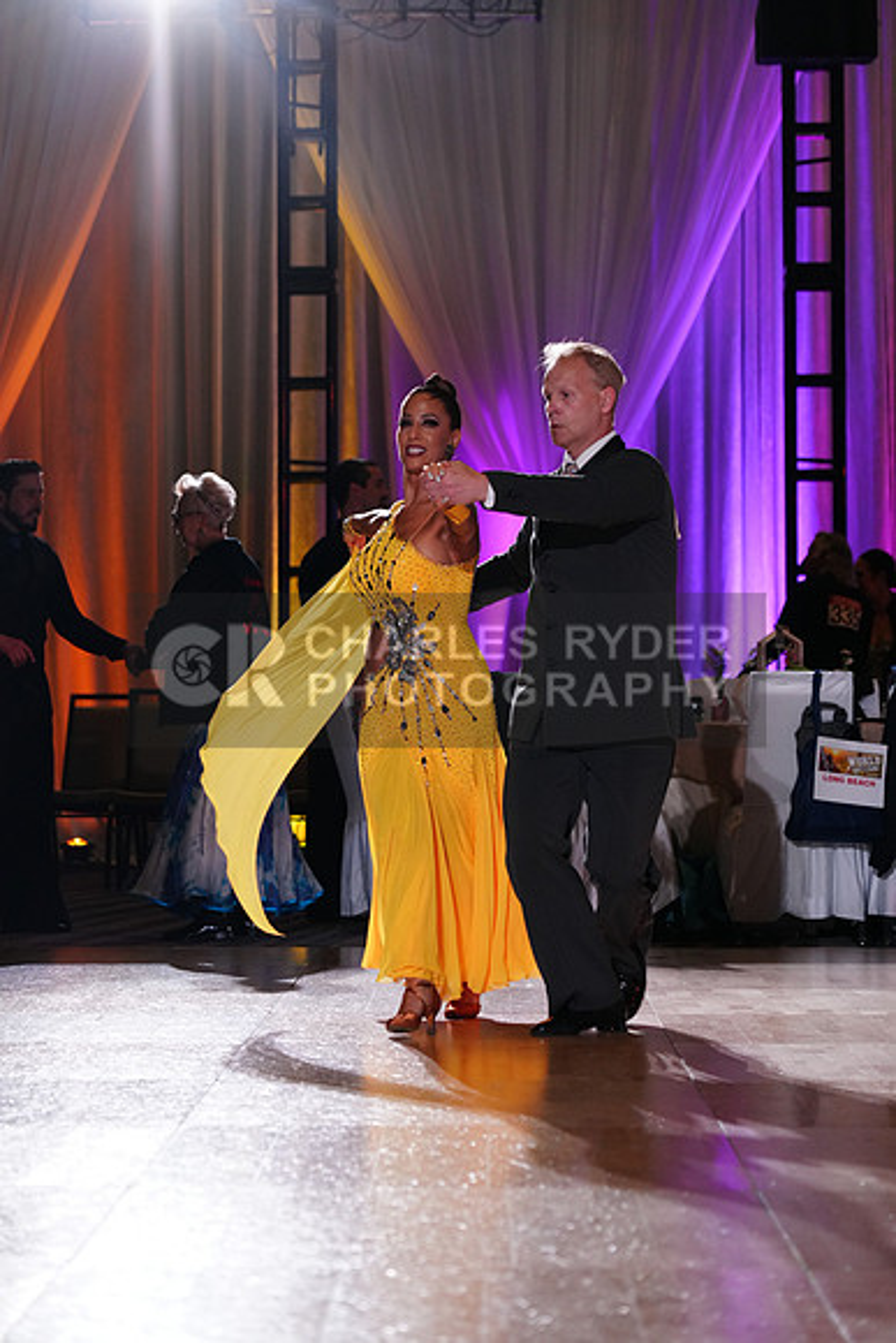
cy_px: 672
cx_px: 448
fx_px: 3917
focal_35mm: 105
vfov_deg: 19.5
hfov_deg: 13.0
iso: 2500
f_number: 4
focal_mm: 105
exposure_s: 1/320
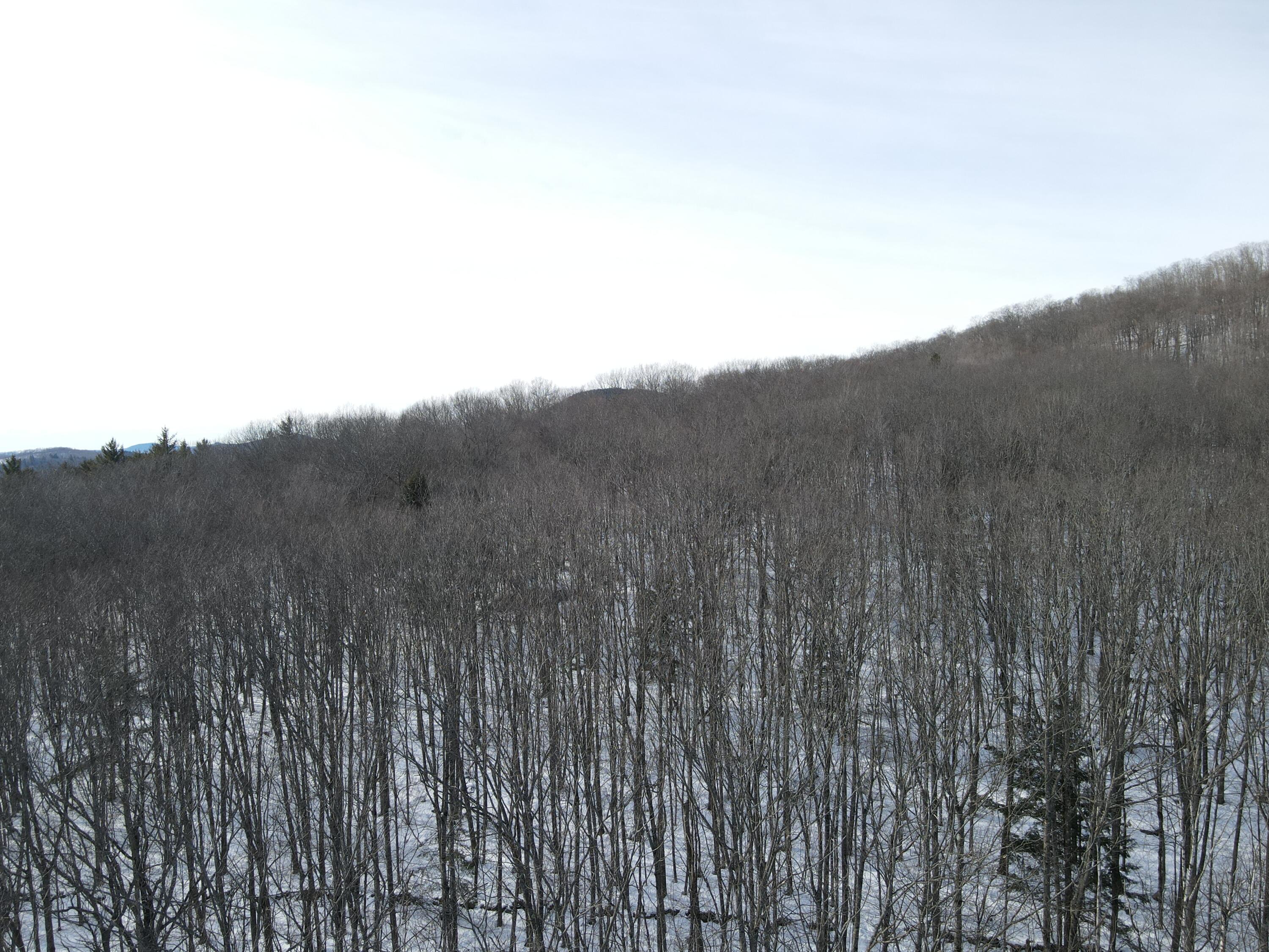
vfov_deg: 56.8
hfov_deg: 71.6
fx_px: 880
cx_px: 634
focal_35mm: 24
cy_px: 476
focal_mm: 4.5
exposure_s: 1/350
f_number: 2.8
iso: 100
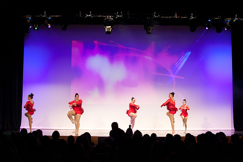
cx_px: 122
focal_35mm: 70
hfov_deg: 28.9
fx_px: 472
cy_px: 81
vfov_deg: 19.4
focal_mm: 70
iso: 3200
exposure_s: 1/200
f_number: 4
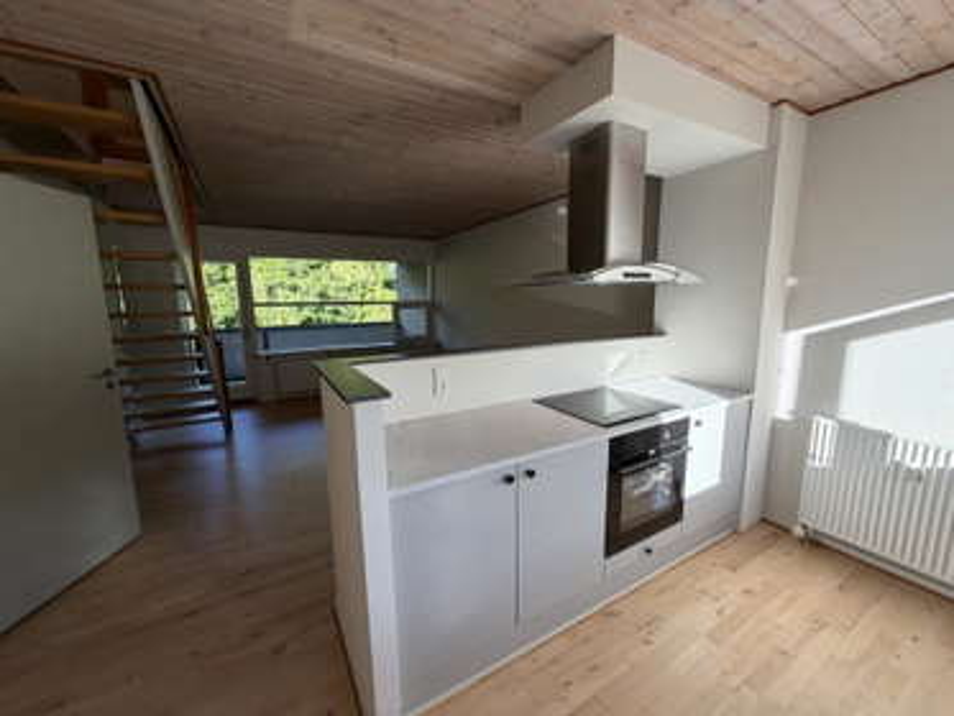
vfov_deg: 85.7
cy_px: 358
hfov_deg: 102.0
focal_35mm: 14
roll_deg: +0.3
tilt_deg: -8.6
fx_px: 386
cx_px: 477
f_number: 2.2
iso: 64
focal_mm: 2.22
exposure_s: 1/162
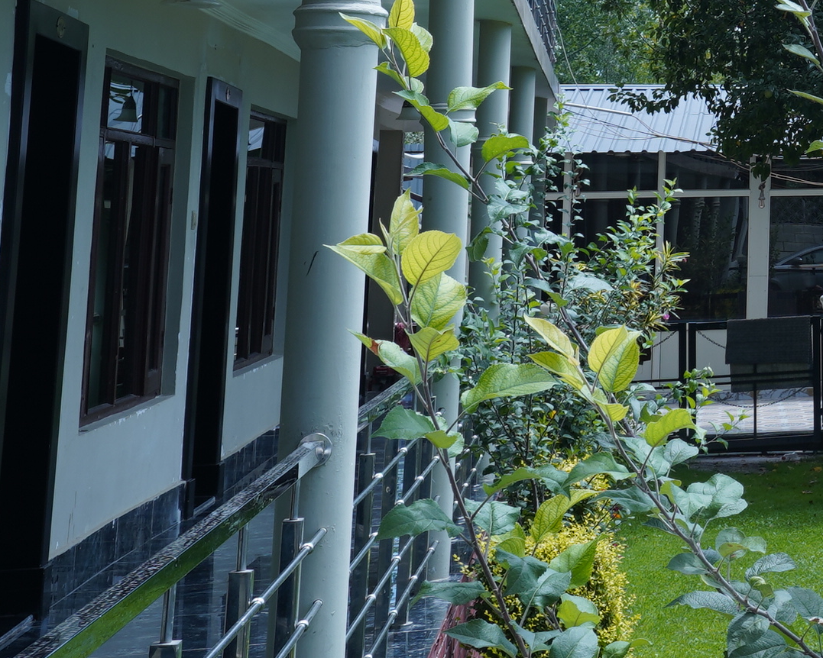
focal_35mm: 96
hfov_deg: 17.3
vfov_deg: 15.4
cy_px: -133
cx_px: 1340
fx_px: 2339
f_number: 11
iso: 100
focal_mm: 28
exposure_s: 1/60
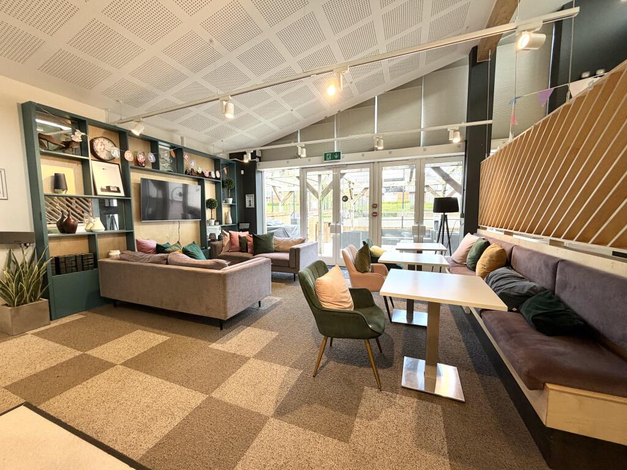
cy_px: 235
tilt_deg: -5.1
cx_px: 314
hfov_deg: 102.1
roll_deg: +0.3
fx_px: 254
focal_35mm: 14
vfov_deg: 85.7
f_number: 2.2
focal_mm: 2.22
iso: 80
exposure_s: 1/121
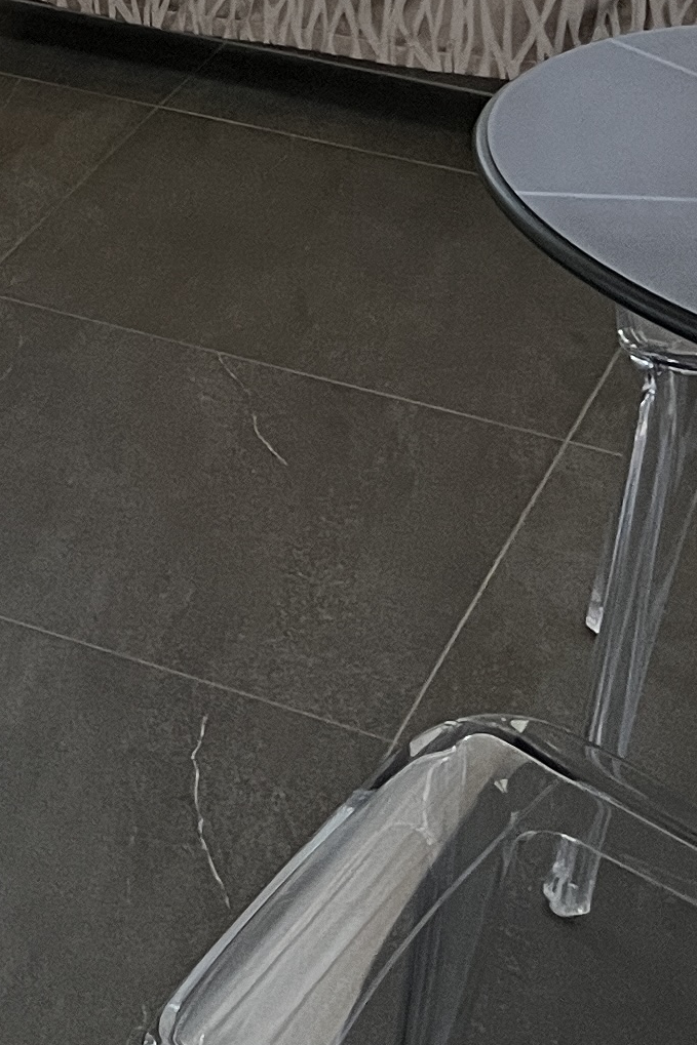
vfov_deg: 17.9
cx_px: -863
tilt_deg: -14.3
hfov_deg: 11.1
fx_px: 3108
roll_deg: +1.6
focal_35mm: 107
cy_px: -299
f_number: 1.6
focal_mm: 5.1
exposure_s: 1/60
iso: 200
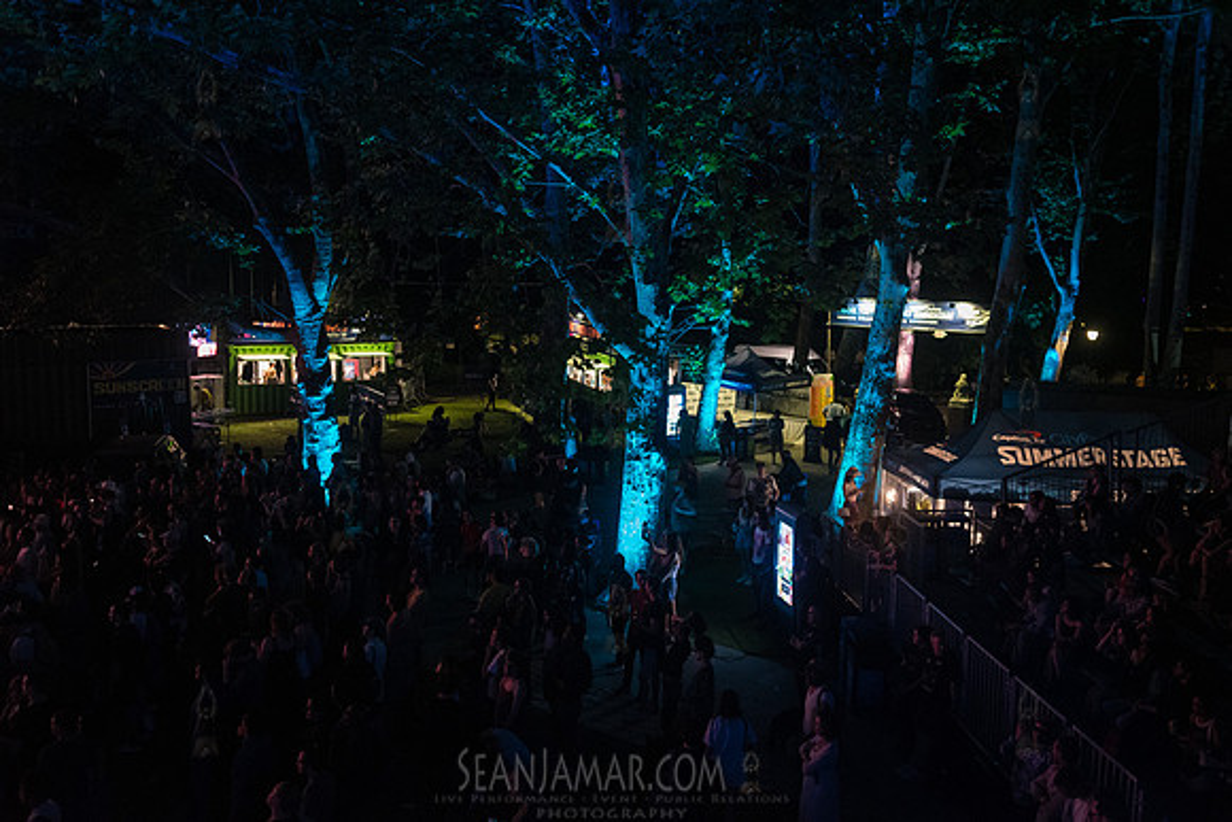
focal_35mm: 35
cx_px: 616
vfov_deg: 37.9
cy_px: 411
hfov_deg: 54.4
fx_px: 1198
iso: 6400
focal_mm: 35
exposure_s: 1/125
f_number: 2.8
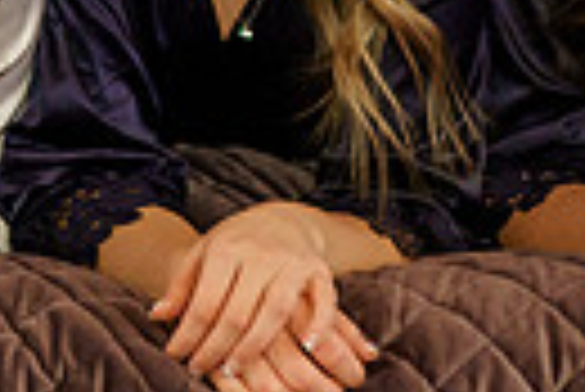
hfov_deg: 12.3
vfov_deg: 8.1
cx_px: 50
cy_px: -262
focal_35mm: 165
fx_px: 2684
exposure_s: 1/250
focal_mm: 35
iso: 1600
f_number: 1.6
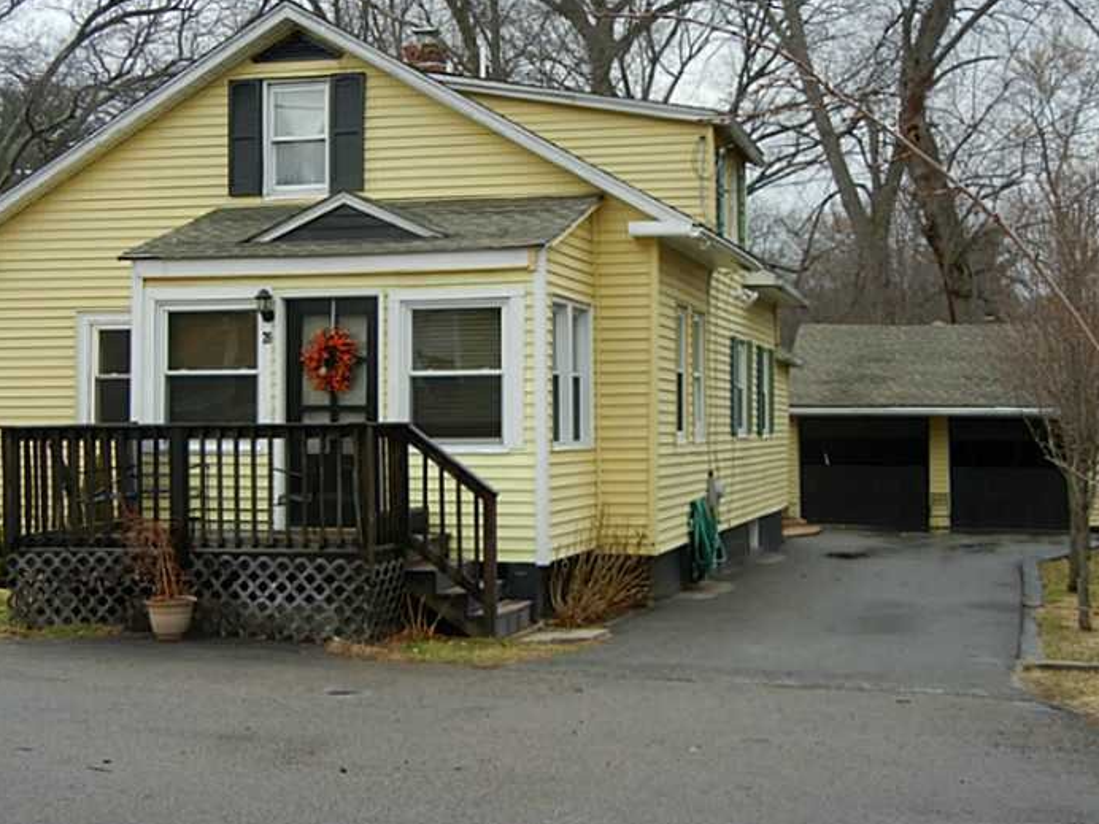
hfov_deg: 36.8
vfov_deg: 28.0
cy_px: 359
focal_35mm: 52
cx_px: 527
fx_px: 1651
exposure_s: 1/442
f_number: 3.8
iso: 160
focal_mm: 8.1
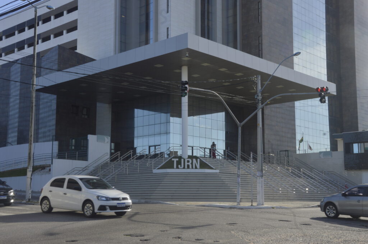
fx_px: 490
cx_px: 184
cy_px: 122
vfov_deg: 28.0
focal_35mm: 48
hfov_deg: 41.1
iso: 200
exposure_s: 1/100
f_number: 18
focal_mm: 32
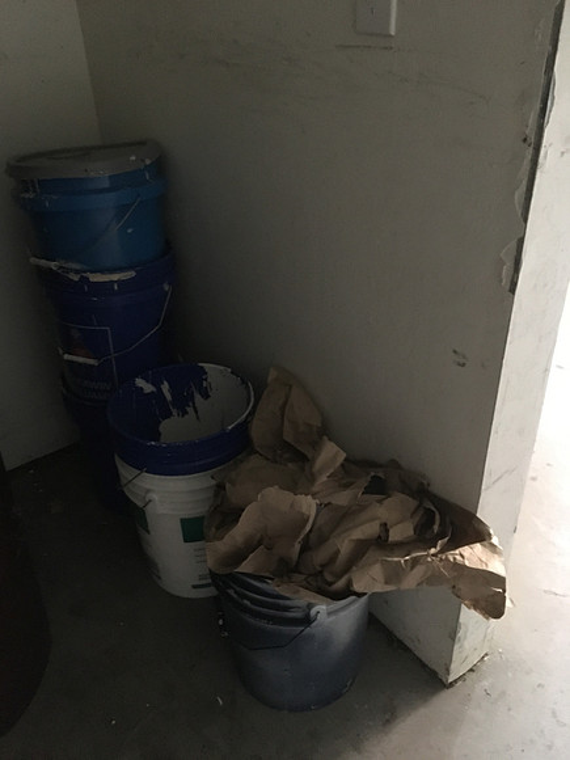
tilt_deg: -32.7
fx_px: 637
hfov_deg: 48.2
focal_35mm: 29
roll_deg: +4.8
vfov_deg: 61.7
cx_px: 285
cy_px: 380
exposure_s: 1/15
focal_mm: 4.15
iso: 640
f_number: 2.2
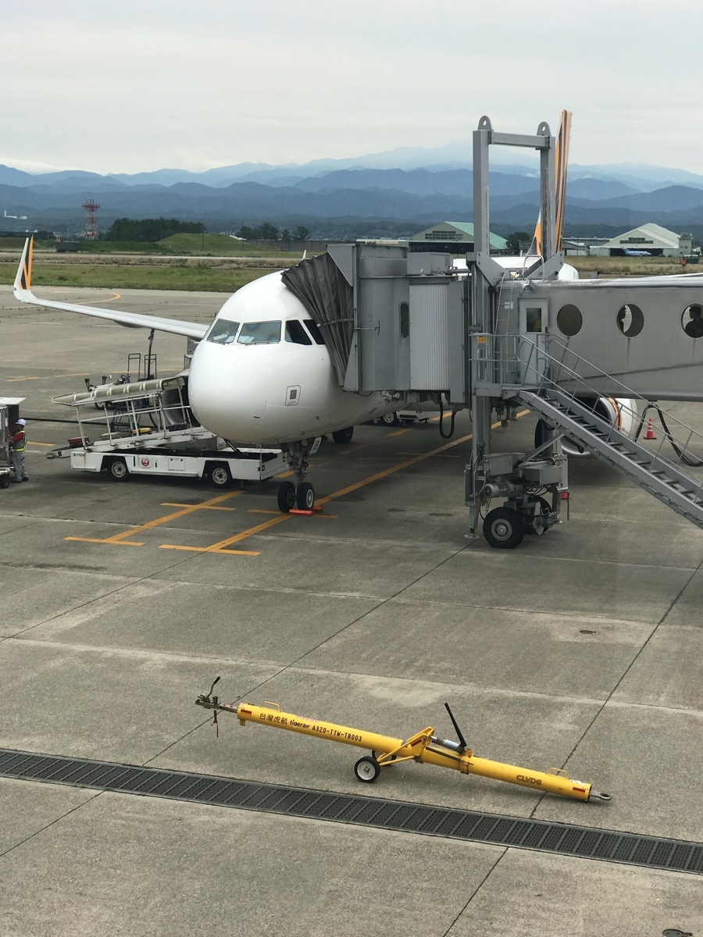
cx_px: 352
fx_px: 1543
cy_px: 468
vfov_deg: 33.8
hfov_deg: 25.7
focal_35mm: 57
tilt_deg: -7.0
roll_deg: -1.1
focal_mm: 6.6
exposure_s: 1/177
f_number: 2.8
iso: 20
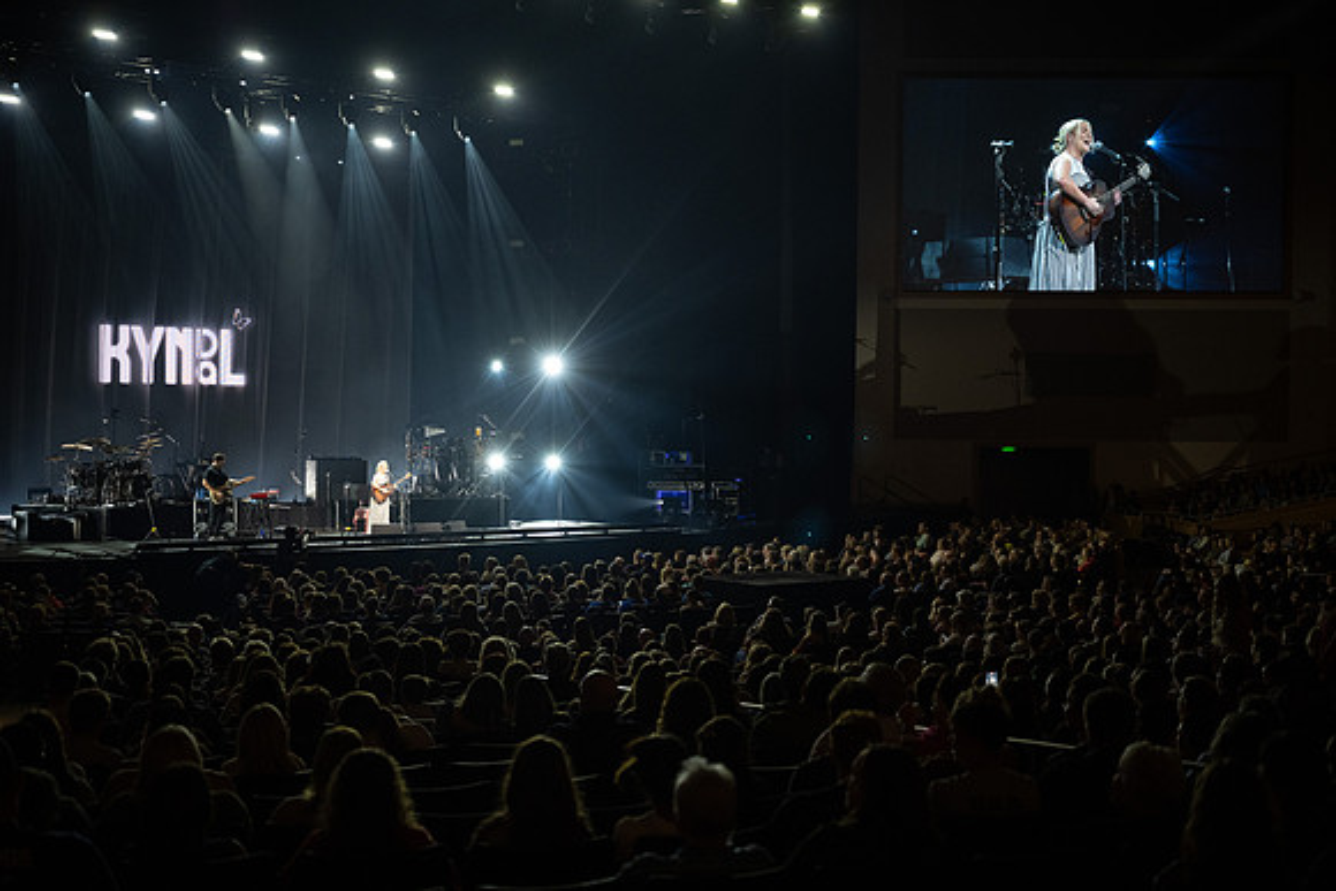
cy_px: 446
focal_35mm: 49
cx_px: 668
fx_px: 1819
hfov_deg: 40.3
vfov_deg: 27.5
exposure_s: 1/125
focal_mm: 49
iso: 1250
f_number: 2.8
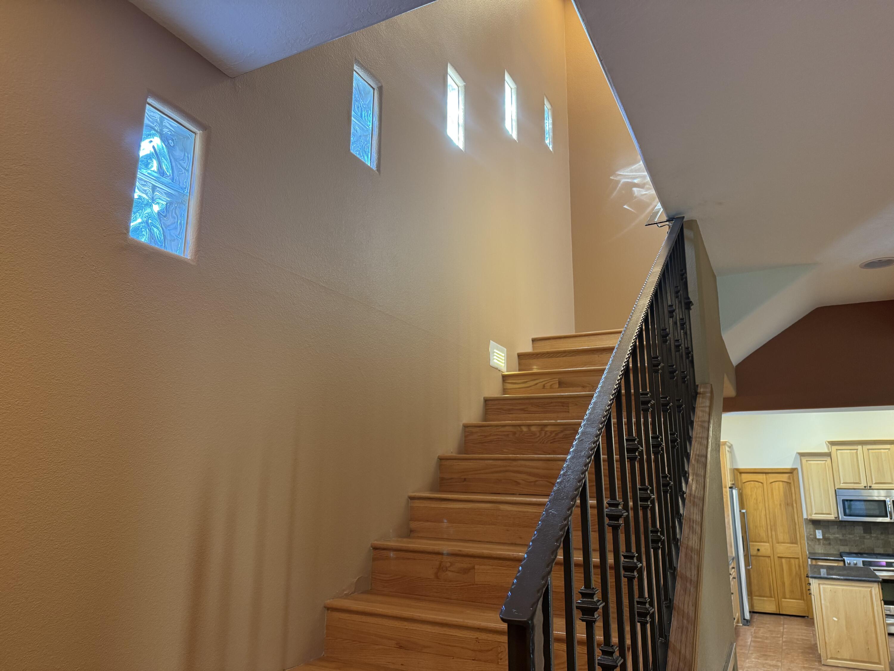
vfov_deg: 56.8
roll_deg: -0.7
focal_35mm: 24
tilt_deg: +12.8
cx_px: 447
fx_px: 620
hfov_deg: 71.6
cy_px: 336
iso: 250
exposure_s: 1/60
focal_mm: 6.76
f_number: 1.78
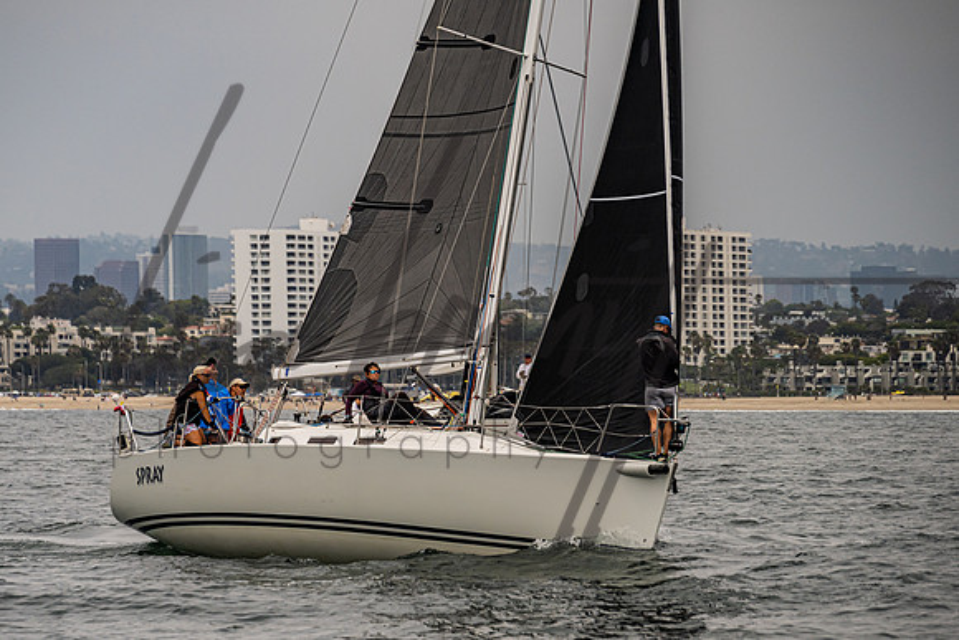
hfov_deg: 7.5
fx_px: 7278
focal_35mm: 273
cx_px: 388
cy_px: 395
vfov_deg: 5.0
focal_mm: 200
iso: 250
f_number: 6.3
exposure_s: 1/1600
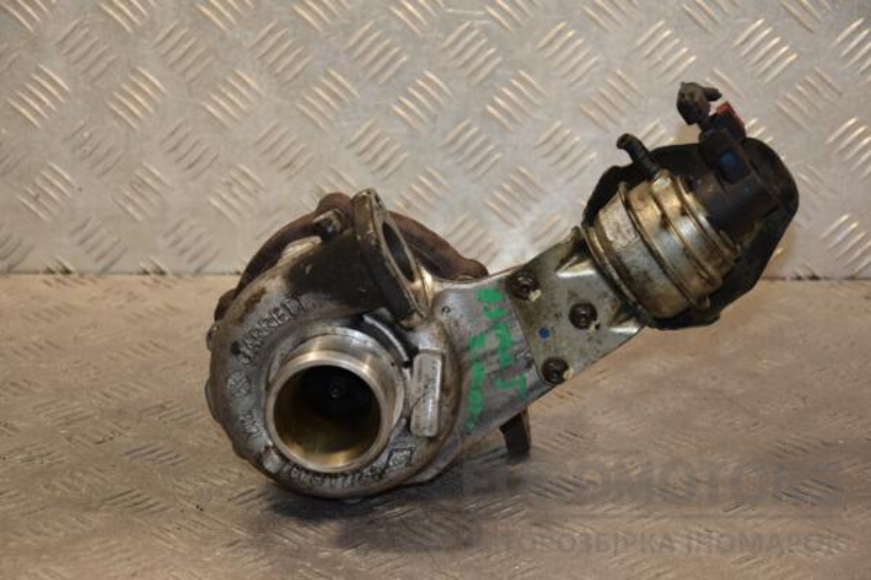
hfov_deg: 21.9
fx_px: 2250
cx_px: 436
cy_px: 290
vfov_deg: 14.7
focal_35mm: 93
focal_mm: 62
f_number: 5.3
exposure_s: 1/200
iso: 800
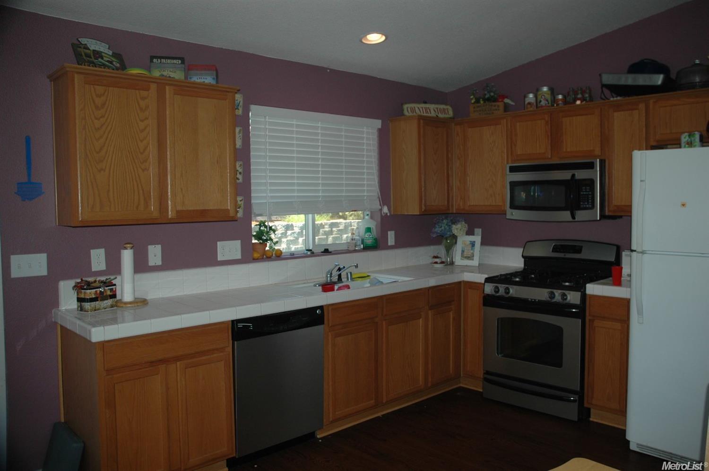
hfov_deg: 67.4
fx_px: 531
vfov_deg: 47.8
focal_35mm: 27
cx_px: 354
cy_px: 236
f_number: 3.5
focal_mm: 18
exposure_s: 1/60
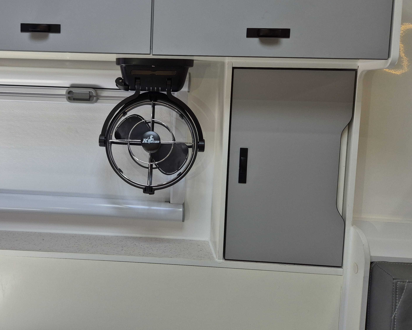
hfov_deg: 54.3
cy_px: 115
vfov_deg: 45.2
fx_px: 390
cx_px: 131
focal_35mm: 32
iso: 125
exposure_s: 1/180
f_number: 1.8
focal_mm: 5.4
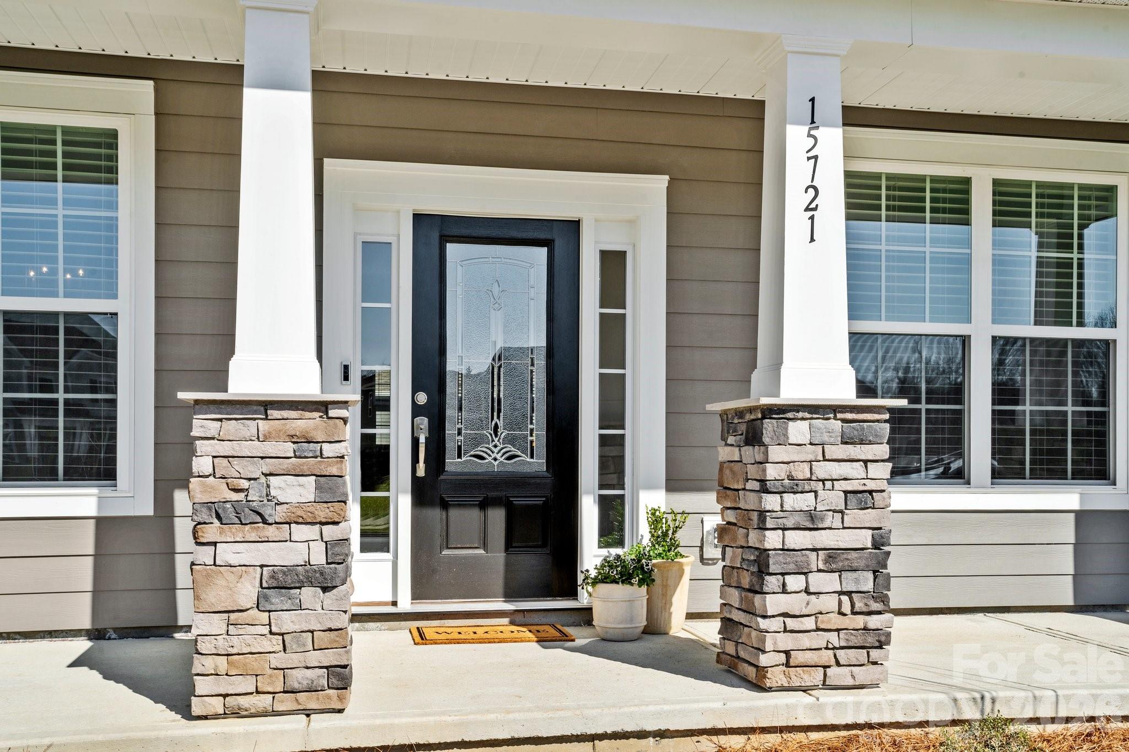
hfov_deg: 54.4
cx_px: 564
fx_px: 1097
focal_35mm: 35
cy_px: 376
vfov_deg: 37.8
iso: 100
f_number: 14
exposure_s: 1/160
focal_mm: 35
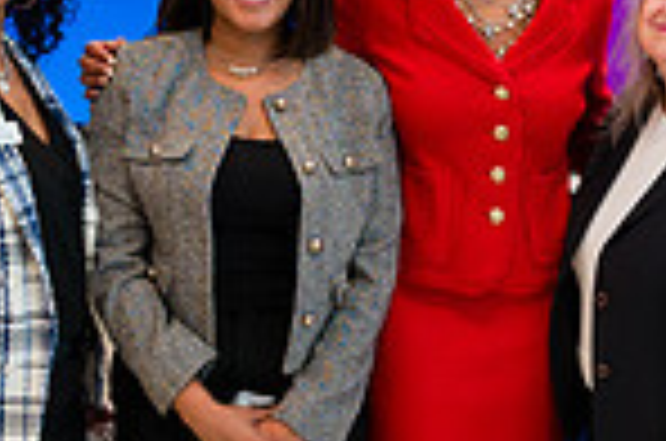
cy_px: 171
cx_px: 369
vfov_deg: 14.3
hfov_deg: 21.5
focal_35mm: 95
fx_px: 1754
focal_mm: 24
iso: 800
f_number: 4
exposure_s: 1/200
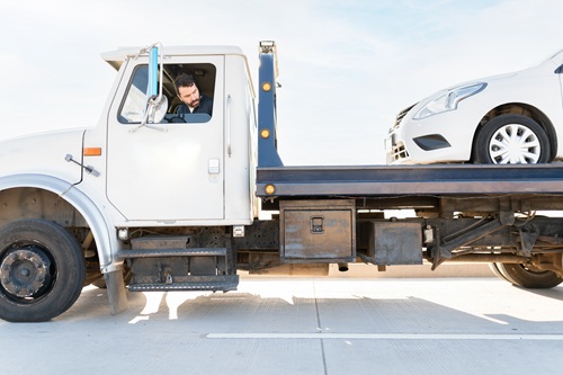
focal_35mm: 35
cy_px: 188
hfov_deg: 54.5
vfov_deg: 37.8
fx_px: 547
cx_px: 282
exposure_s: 1/500
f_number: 1.8
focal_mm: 35
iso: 100
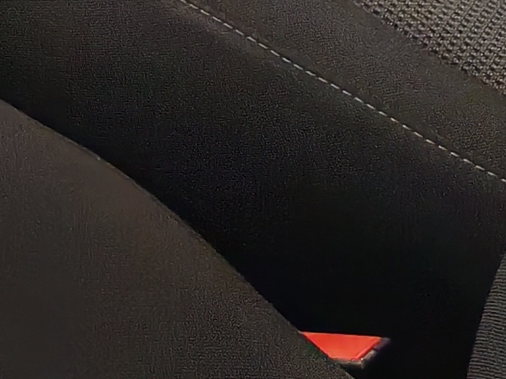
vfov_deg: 7.4
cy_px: -533
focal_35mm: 189
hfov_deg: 9.5
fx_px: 2762
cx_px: -658
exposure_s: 1/100
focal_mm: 6.12
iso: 1250
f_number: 1.9
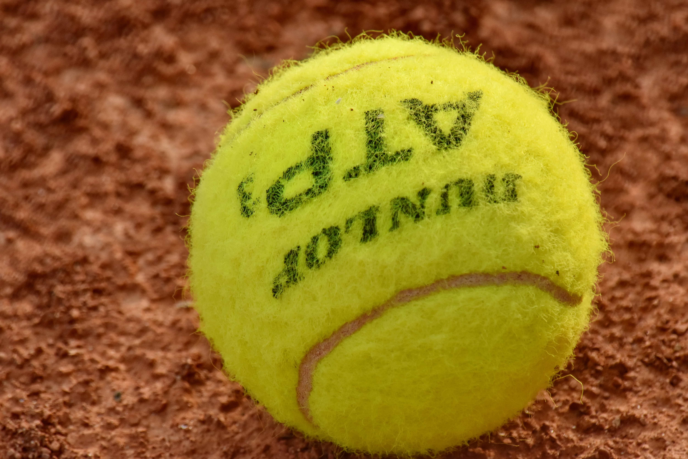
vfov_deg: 3.1
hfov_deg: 4.6
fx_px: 8599
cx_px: 344
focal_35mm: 450
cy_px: 230
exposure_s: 1/500
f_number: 13
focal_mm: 300
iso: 800
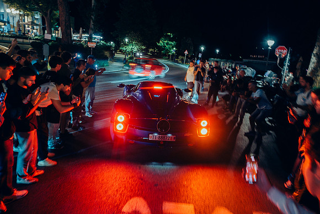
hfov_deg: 73.7
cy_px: 107
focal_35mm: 24
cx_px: 160
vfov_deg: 53.2
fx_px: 213
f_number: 3.2
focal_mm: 16
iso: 1600
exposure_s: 1/8
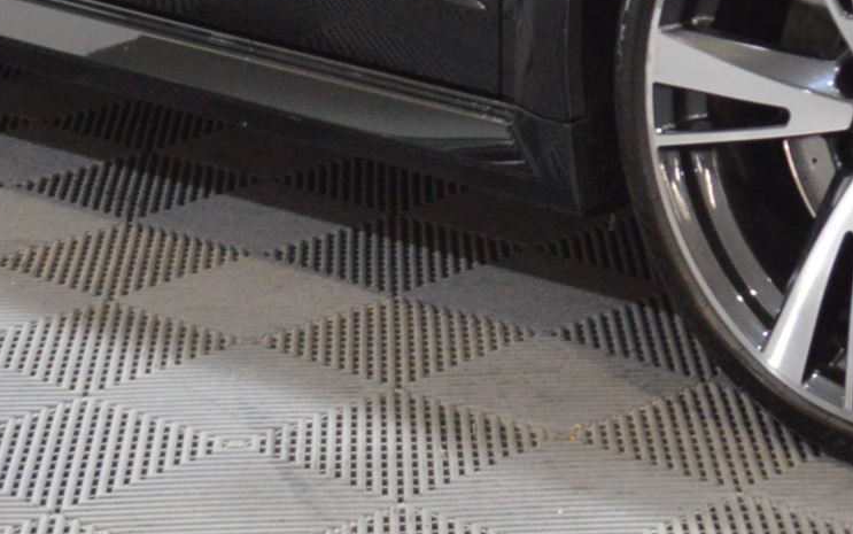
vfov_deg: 9.4
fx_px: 3163
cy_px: -229
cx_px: 771
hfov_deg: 15.2
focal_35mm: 136
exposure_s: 1/60
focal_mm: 22
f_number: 3.8
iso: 1400
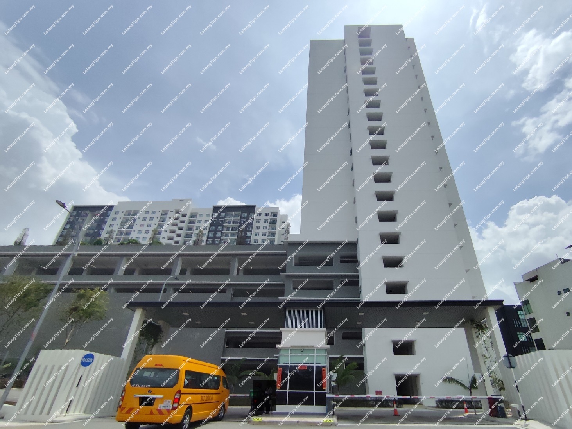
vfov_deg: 78.1
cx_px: 286
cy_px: 214
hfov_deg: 94.5
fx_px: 264
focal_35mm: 16
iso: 50
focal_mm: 1.65
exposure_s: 1/6139
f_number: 2.2
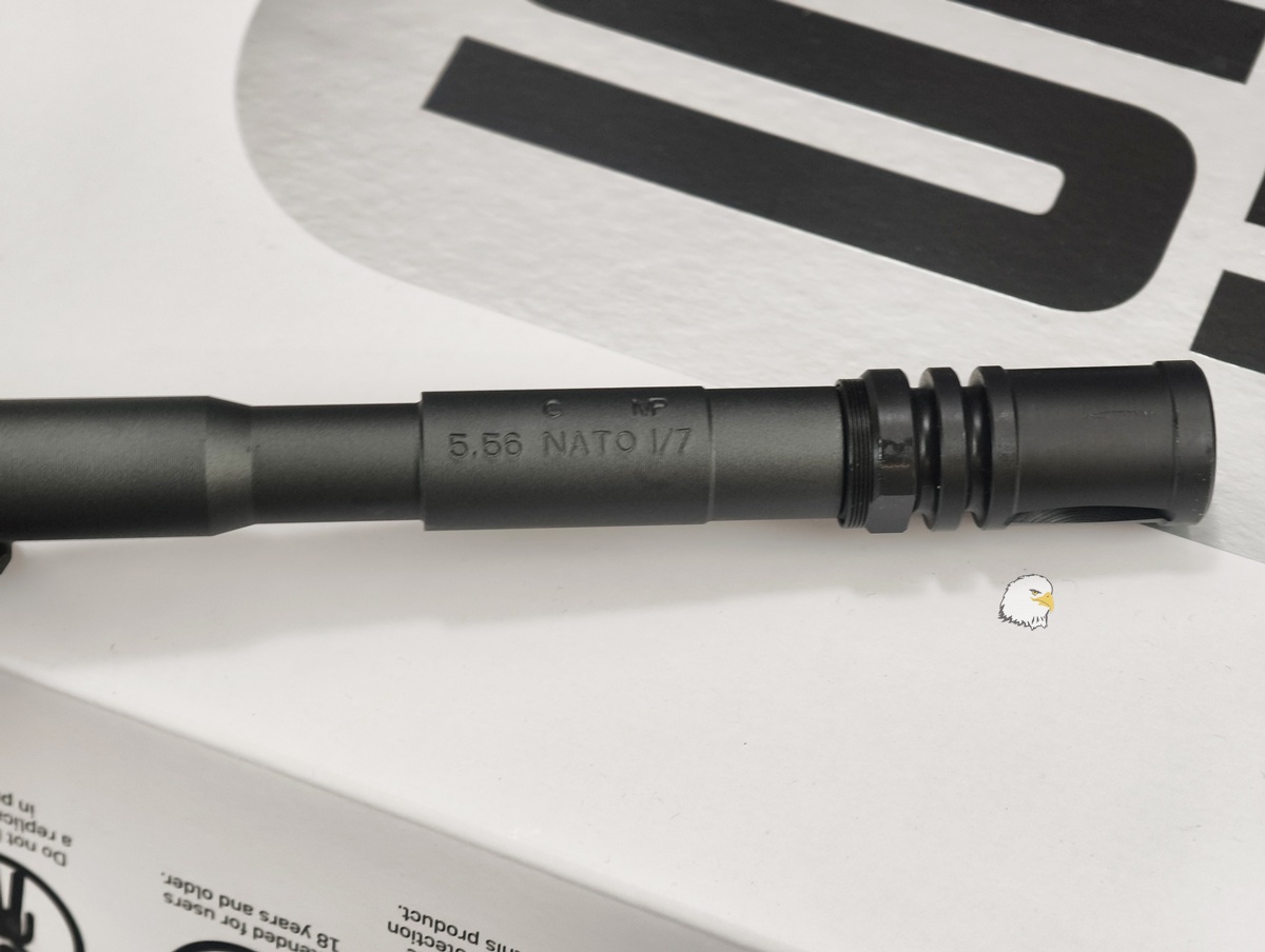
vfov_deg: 17.4
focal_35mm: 85
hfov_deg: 23.0
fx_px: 3111
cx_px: 632
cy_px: 476
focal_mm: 22.48
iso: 941
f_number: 2.67
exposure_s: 1/30
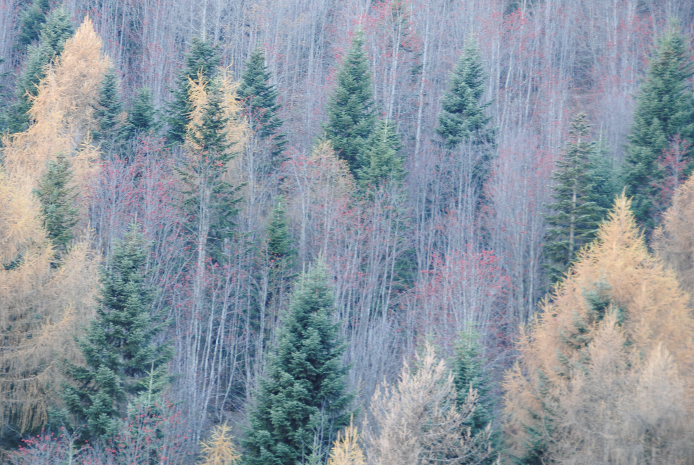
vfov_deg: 8.1
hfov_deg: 12.1
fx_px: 3273
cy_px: 215
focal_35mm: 170
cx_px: 285
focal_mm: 95
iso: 100
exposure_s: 1/13
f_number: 5.3
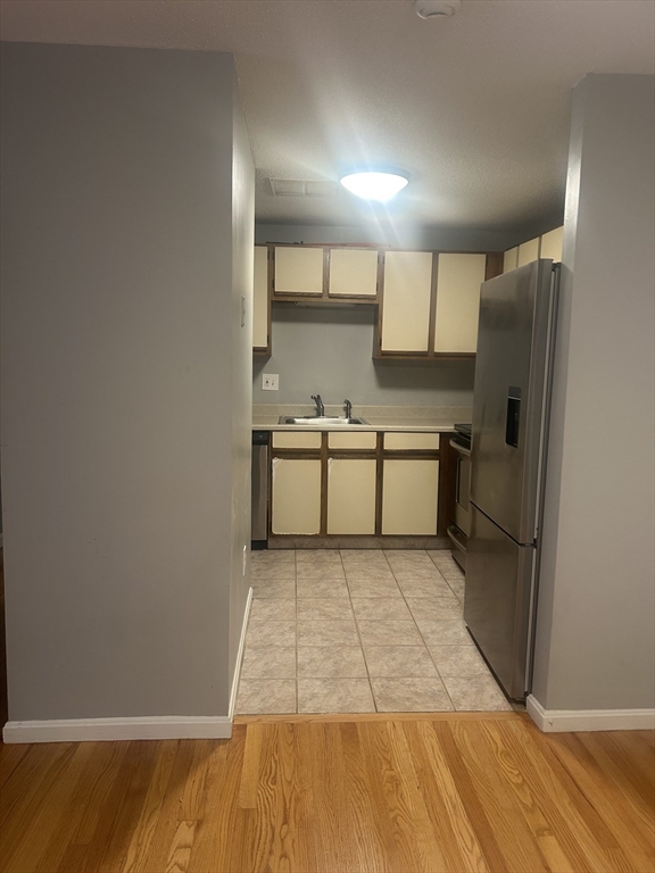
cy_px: 436
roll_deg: -0.5
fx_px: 656
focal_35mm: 26
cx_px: 328
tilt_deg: -6.4
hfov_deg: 53.1
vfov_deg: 67.3
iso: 125
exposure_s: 1/60
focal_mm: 5.7
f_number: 1.5
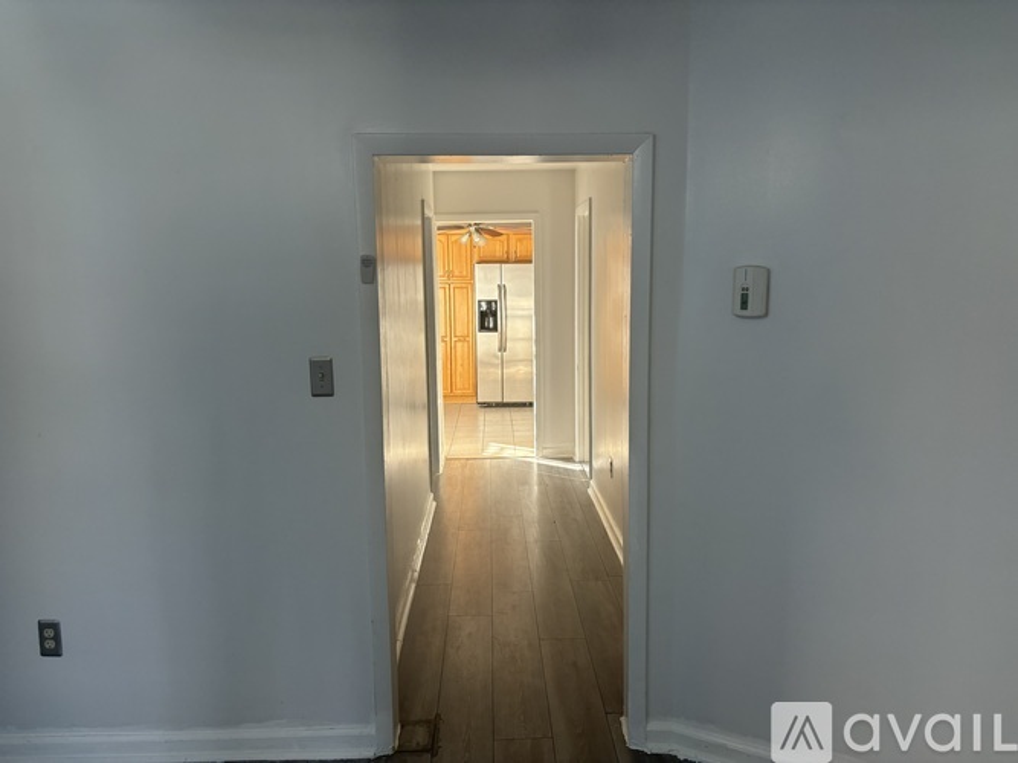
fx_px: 764
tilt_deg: -6.6
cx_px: 509
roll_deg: +0.5
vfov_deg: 53.0
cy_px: 382
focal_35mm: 26
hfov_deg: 67.3
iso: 125
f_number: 1.6
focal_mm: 5.96
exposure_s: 1/120
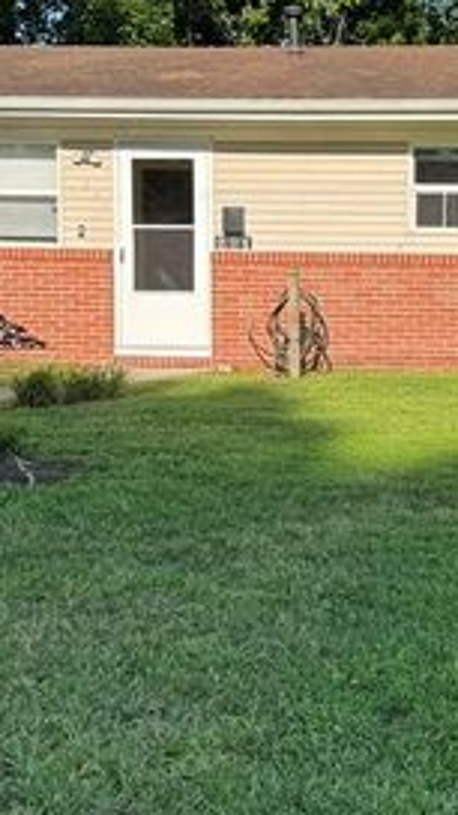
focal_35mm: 64
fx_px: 1382
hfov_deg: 18.5
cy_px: 400
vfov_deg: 32.8
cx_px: 407
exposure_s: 1/1818
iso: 80
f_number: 1.78
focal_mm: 6.76
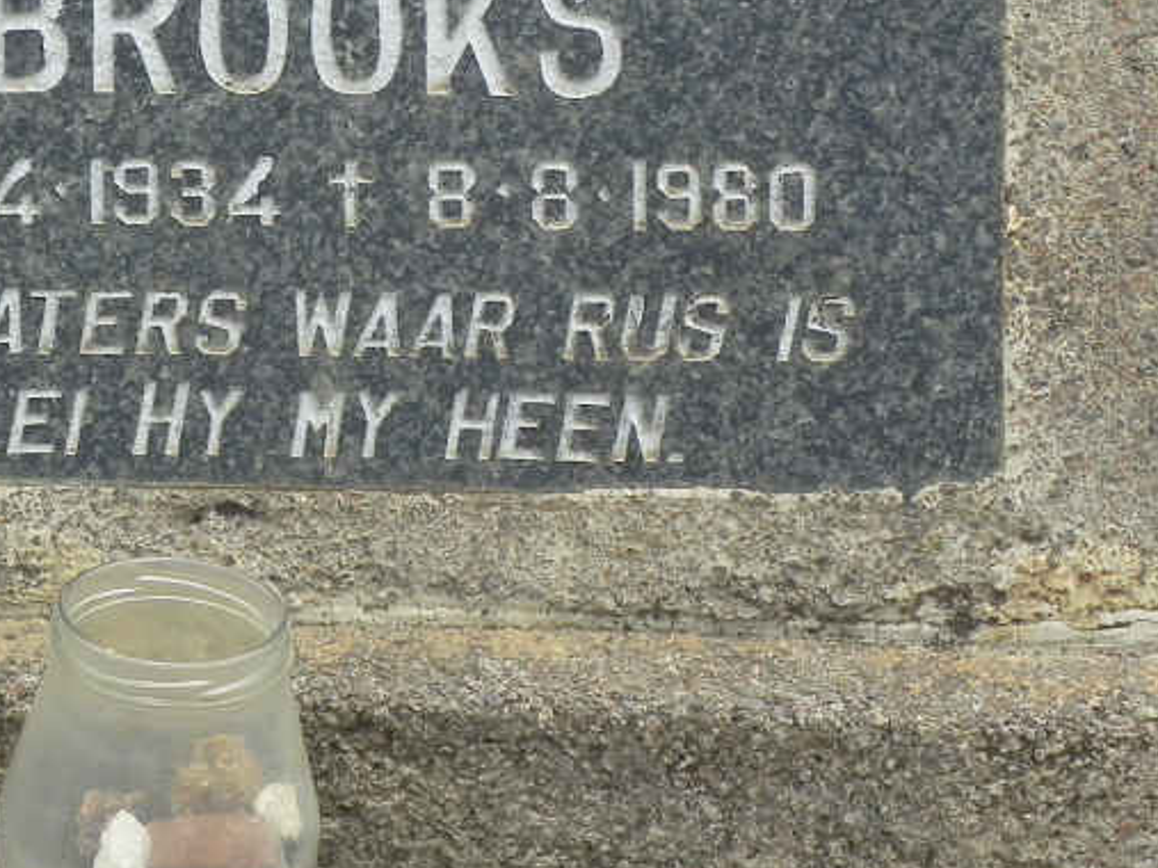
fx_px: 7124
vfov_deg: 7.0
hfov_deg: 9.3
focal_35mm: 213
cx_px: 226
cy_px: 78
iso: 64
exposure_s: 1/200
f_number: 4.5
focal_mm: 16
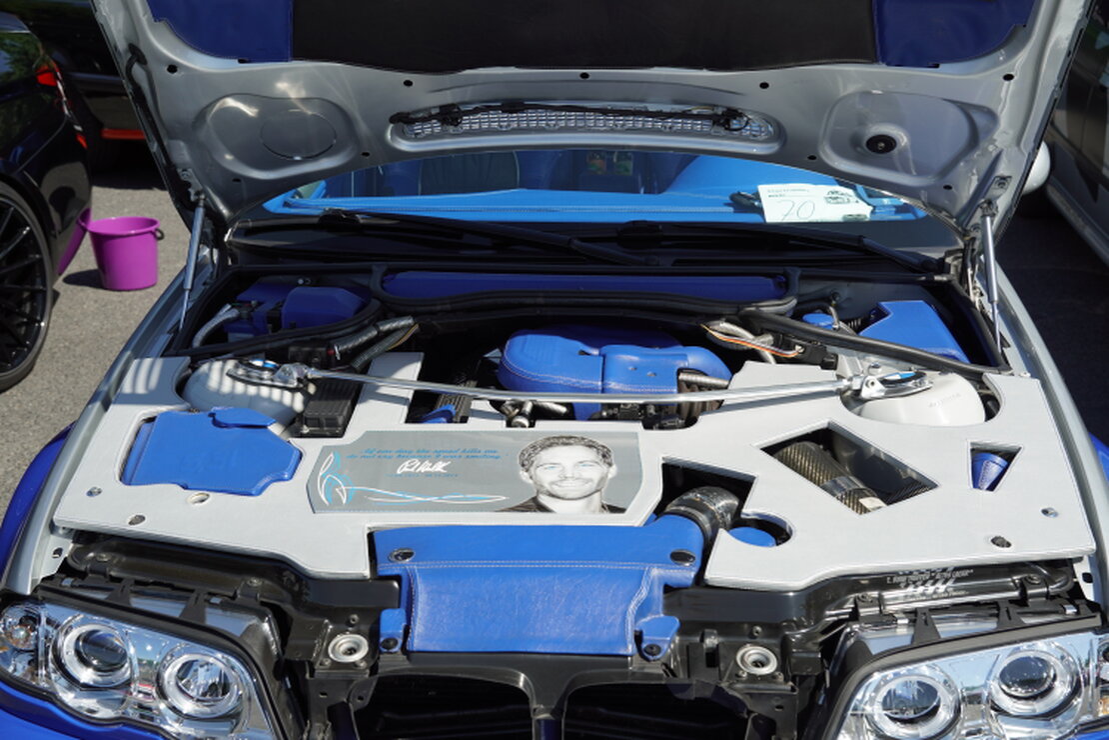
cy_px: 370
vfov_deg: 31.9
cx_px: 554
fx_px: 1294
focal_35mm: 42
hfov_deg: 46.4
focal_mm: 28
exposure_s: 1/80
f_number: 4.5
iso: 100
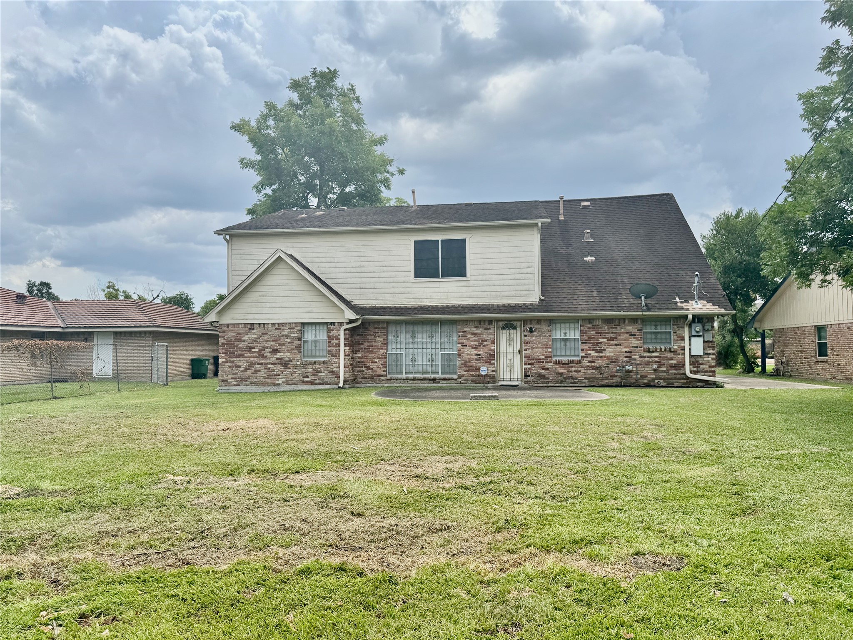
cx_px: 426
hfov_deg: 71.6
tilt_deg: +1.5
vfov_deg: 56.8
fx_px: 591
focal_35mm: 24
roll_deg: +0.8
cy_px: 320
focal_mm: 6.76
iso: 80
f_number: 1.78
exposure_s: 1/4310
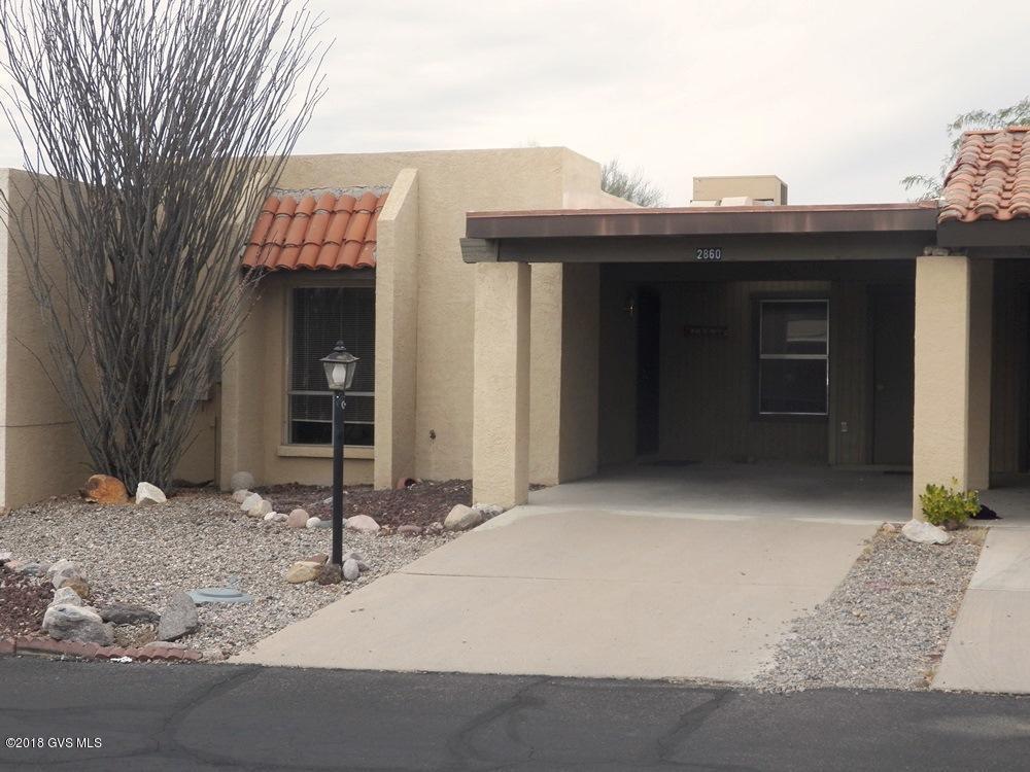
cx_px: 515
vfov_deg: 26.1
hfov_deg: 34.3
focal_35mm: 56
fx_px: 1666
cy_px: 386
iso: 125
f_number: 3.6
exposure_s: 1/800
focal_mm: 10
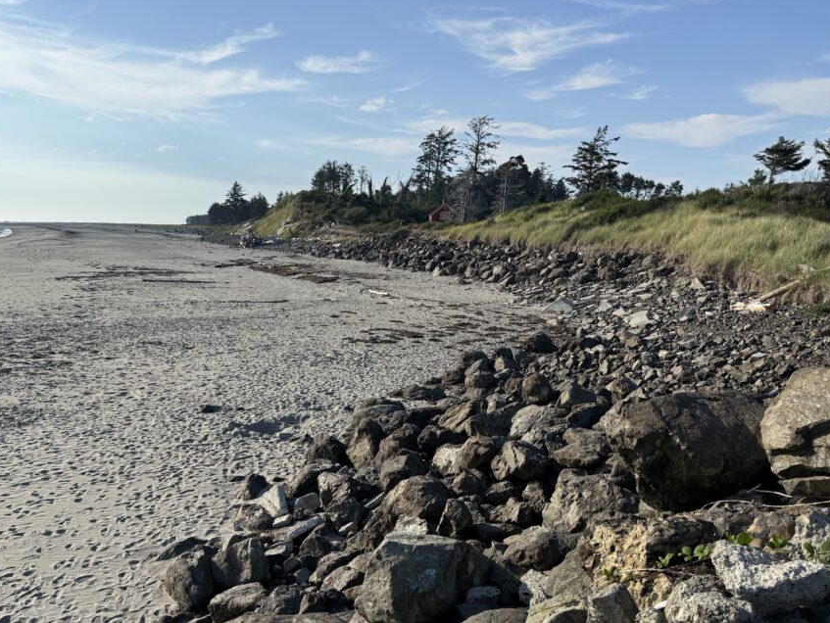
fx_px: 696
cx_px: 355
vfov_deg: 48.1
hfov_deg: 61.4
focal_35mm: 29
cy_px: 358
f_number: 1.78
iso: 80
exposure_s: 1/4673
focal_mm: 6.76
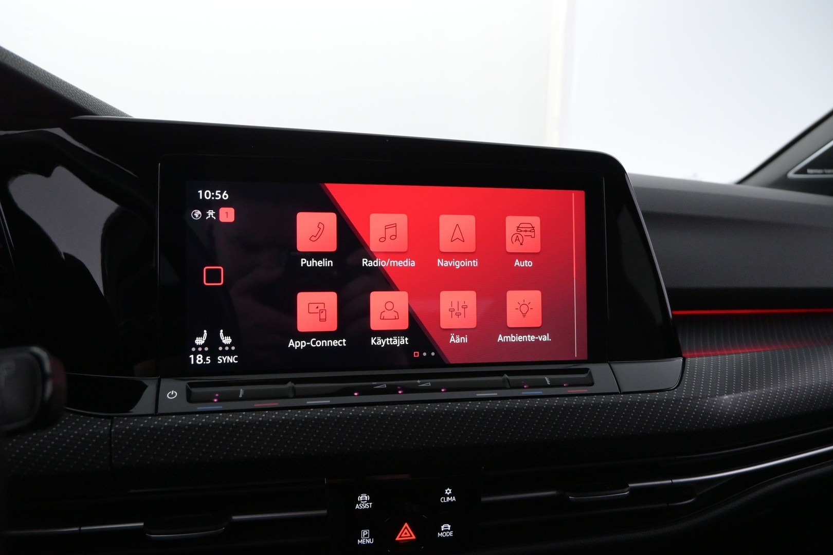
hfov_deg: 73.7
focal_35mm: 24
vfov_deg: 53.1
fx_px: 555
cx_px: 416
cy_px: 278
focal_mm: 16
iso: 2500
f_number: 4.5
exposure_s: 1/80
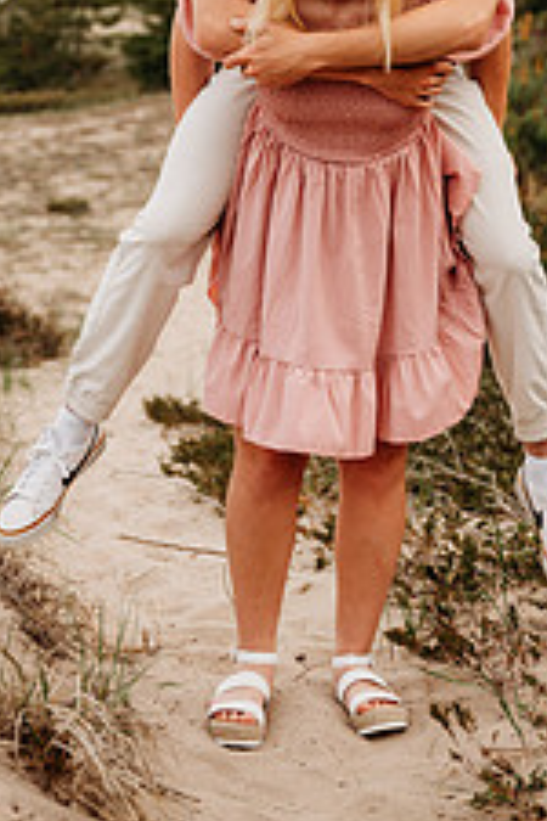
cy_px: 131
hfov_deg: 15.5
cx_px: 365
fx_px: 2006
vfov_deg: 22.7
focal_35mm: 88
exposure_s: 1/1000
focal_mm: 44
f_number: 2.8
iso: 320
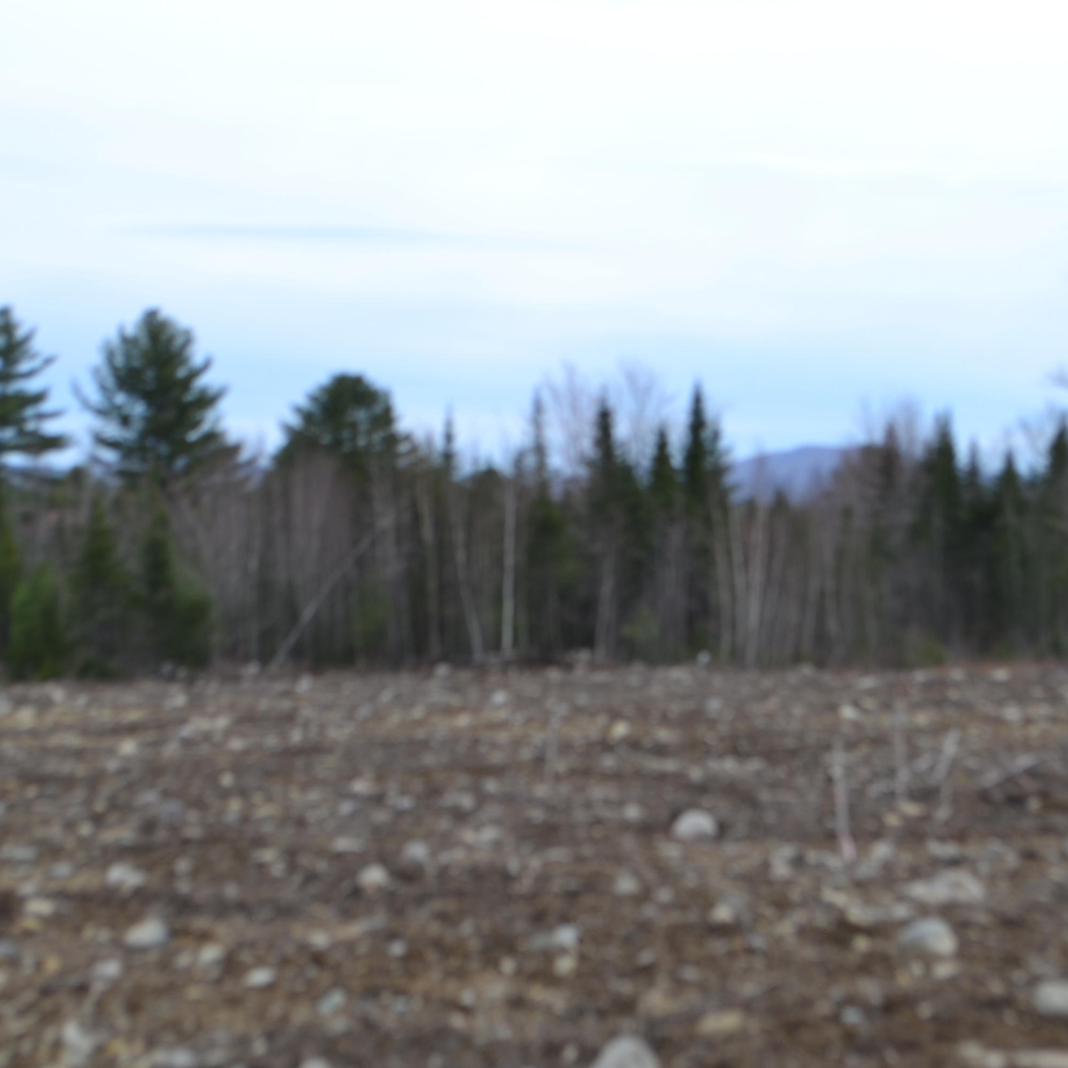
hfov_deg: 20.0
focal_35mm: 87
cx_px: 603
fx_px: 3024
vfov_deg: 20.0
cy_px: 532
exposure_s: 1/200
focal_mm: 45
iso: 100
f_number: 7.1
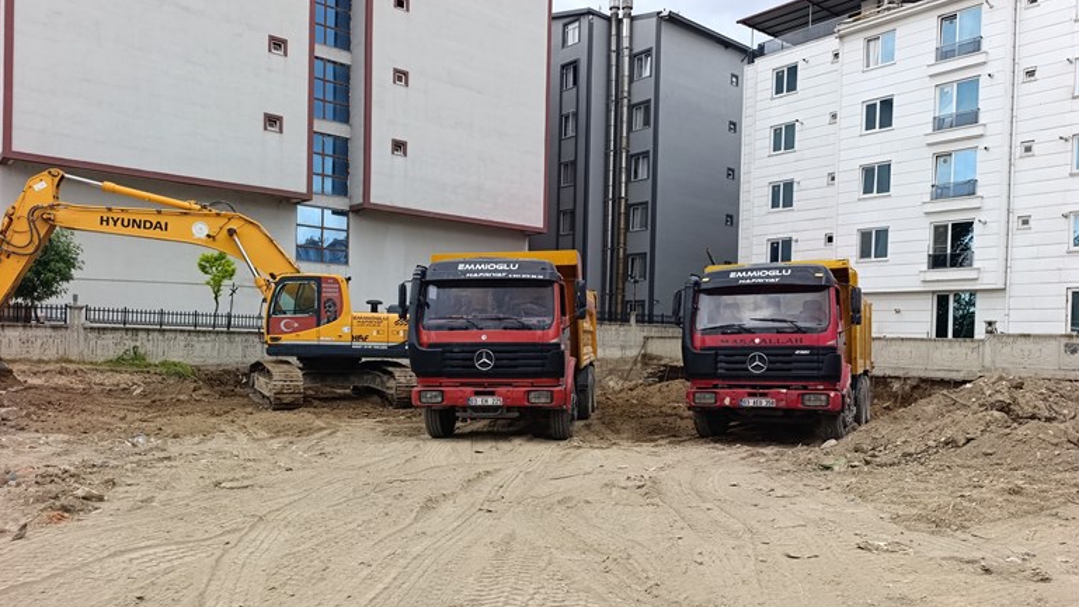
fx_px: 744
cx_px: 552
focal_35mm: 26
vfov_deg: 44.3
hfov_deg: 71.9
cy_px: 350
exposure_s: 1/105
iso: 50
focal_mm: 6.14
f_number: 1.6
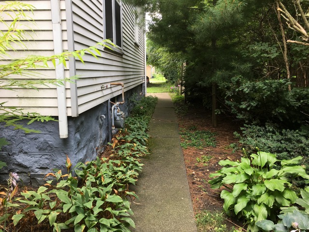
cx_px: 154
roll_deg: +0.2
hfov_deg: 61.7
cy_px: 116
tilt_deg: -9.3
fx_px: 259
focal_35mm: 29
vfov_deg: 48.2
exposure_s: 1/60
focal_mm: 4.15
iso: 32
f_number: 2.2
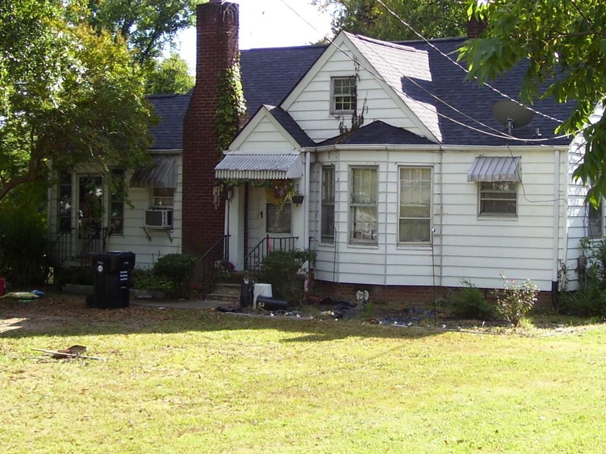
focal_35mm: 76
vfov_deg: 19.4
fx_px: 1330
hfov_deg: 25.6
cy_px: 178
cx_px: 373
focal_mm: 7.6
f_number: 3
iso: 80
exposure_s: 1/350
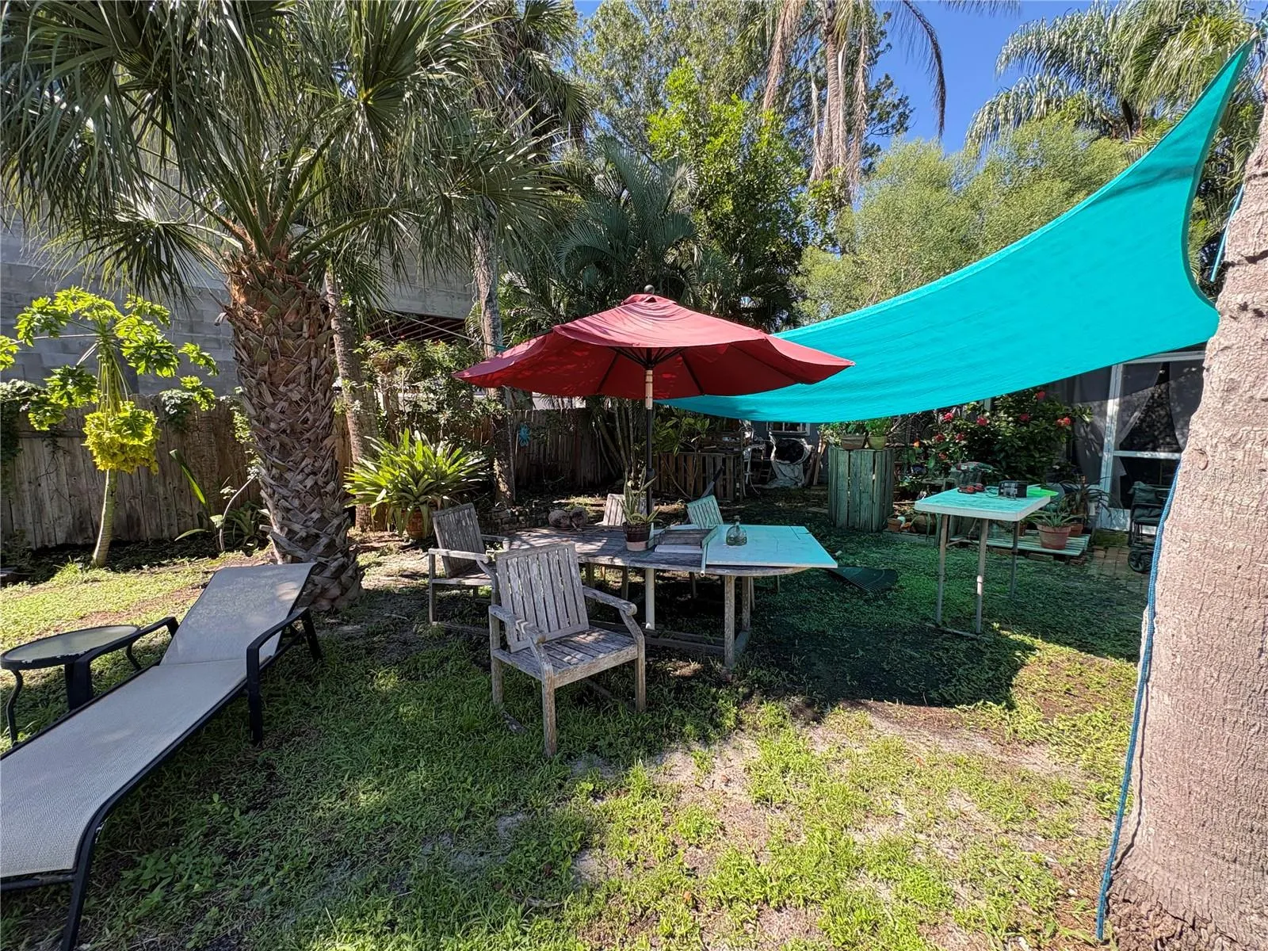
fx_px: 513
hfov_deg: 102.1
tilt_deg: -5.5
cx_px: 634
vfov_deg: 85.7
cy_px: 476
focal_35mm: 14
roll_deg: +2.1
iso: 64
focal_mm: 2.22
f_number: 2.2
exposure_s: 1/276
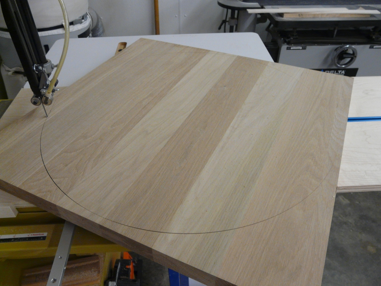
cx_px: 190
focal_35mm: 28
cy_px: 143
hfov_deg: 63.4
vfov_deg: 49.7
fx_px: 308
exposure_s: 1/20
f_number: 2.8
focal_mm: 4.6
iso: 200
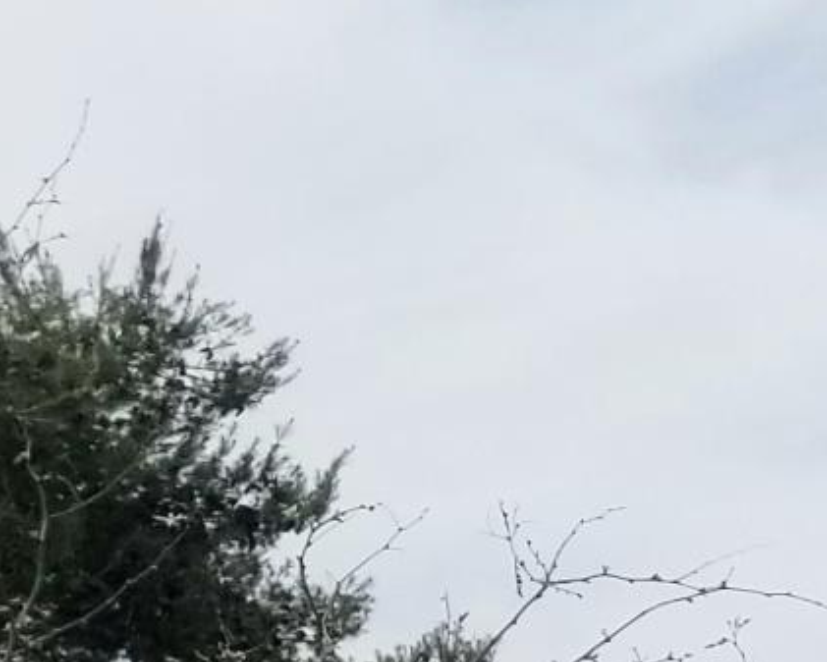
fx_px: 4431
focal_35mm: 181
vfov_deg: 8.1
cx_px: 2725
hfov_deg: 8.4
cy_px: 1314
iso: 50
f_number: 1.7
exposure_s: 1/4816
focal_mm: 4.25
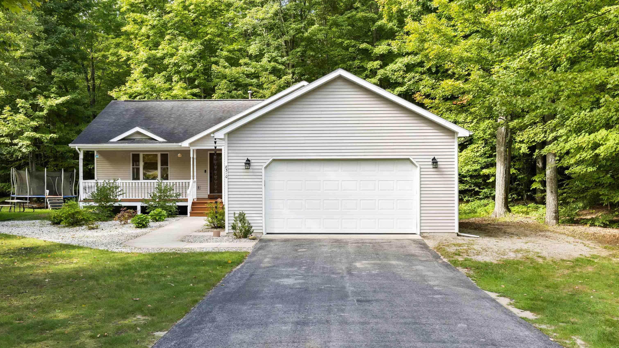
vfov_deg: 34.7
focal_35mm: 34
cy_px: 176
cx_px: 308
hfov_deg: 58.0
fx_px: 558
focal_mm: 32
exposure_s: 1/100
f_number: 8
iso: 1000
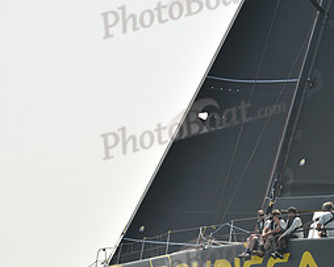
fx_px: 1482
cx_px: 355
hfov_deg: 12.7
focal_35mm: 150
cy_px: 176
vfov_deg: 10.3
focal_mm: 70
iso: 250
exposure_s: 1/800
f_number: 8
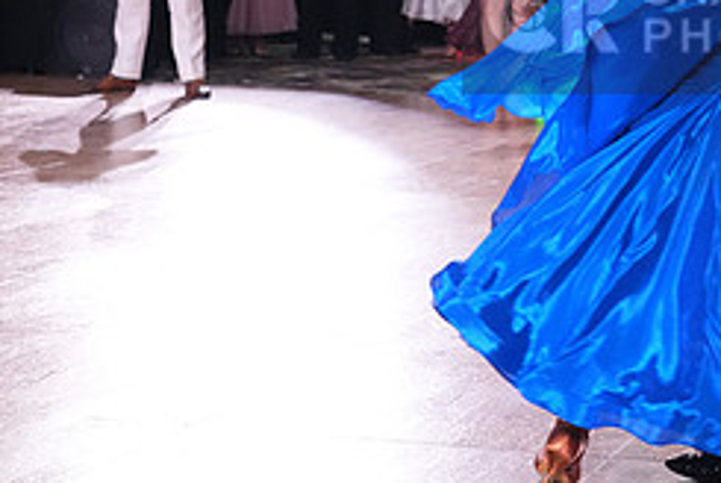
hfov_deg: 13.5
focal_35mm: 149
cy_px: 16
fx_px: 2988
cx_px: 783
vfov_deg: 9.2
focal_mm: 63
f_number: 5.6
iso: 5000
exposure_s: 1/320
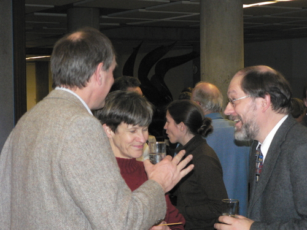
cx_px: 154
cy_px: 115
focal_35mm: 93
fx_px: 825
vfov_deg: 15.9
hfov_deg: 21.1
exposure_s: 1/60
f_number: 3.2
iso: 400
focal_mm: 15.5
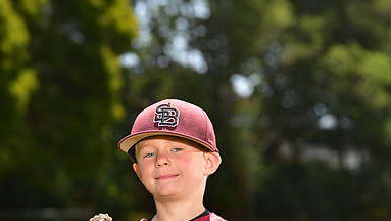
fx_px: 2220
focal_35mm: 214
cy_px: 253
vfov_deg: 5.7
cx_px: 194
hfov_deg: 10.1
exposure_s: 1/200
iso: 80
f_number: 5.6
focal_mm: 135
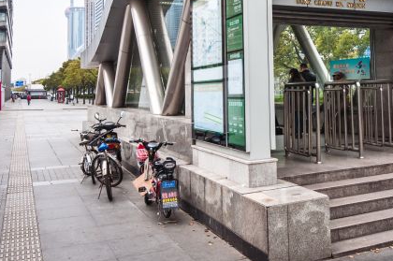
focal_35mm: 40
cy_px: 40
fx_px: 436
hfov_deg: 47.6
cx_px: 265
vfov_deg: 32.1
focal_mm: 14
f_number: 6.3
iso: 320
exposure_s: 1/125
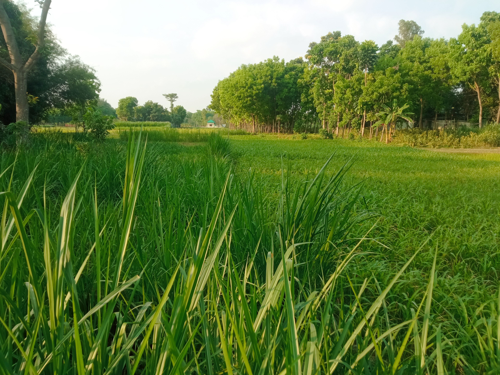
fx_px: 390
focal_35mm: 27
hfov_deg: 65.3
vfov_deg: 51.4
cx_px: 250
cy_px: 188
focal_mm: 3.79
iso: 111
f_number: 2.2
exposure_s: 1/344
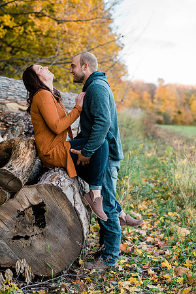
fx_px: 474
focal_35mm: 58
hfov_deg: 23.4
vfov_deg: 34.5
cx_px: 98
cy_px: 147
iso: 320
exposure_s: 1/200
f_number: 2.8
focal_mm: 58
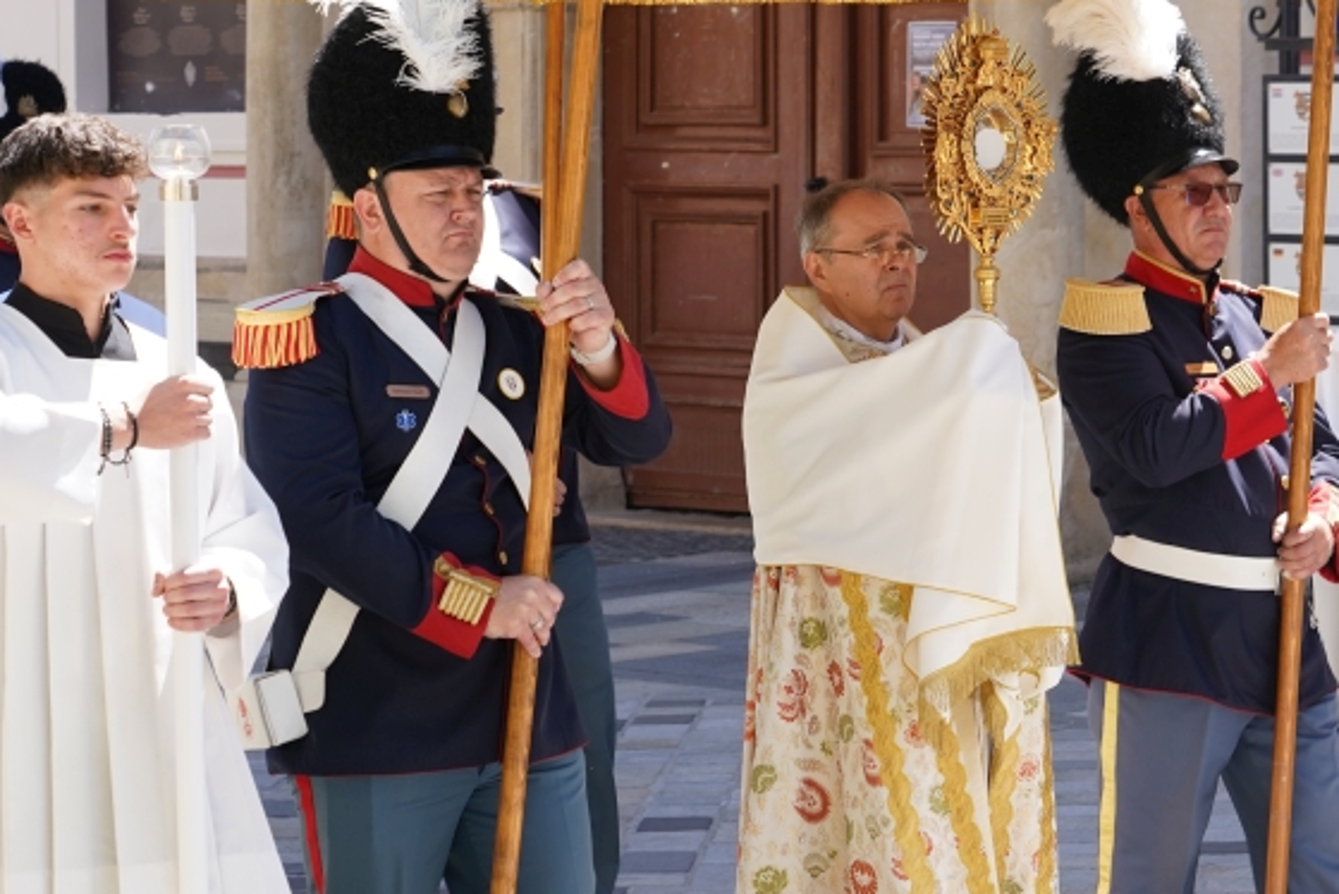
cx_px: 1152
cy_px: 463
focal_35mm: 128
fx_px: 4763
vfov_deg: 10.7
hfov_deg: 15.8
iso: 250
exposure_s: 1/200
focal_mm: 70
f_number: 7.1
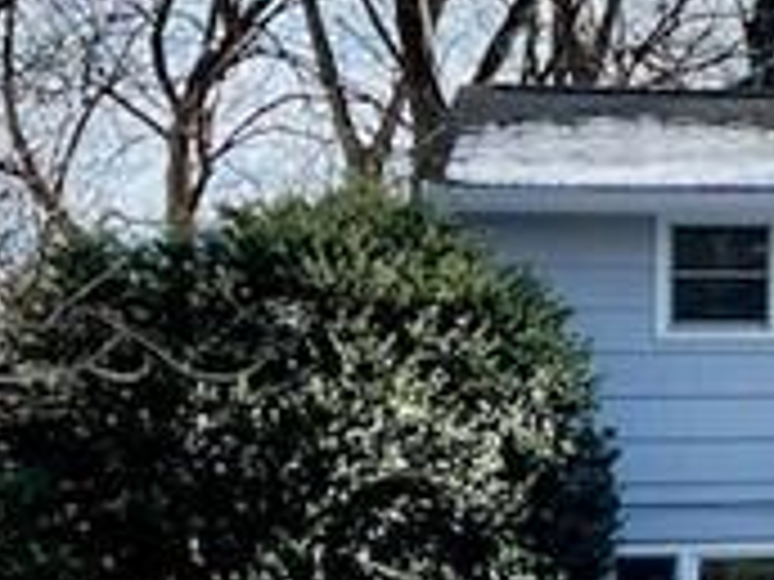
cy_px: 252
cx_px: 1458
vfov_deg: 9.6
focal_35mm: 155
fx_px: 3466
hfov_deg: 11.7
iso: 50
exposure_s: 1/1068
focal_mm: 5.7
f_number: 1.5
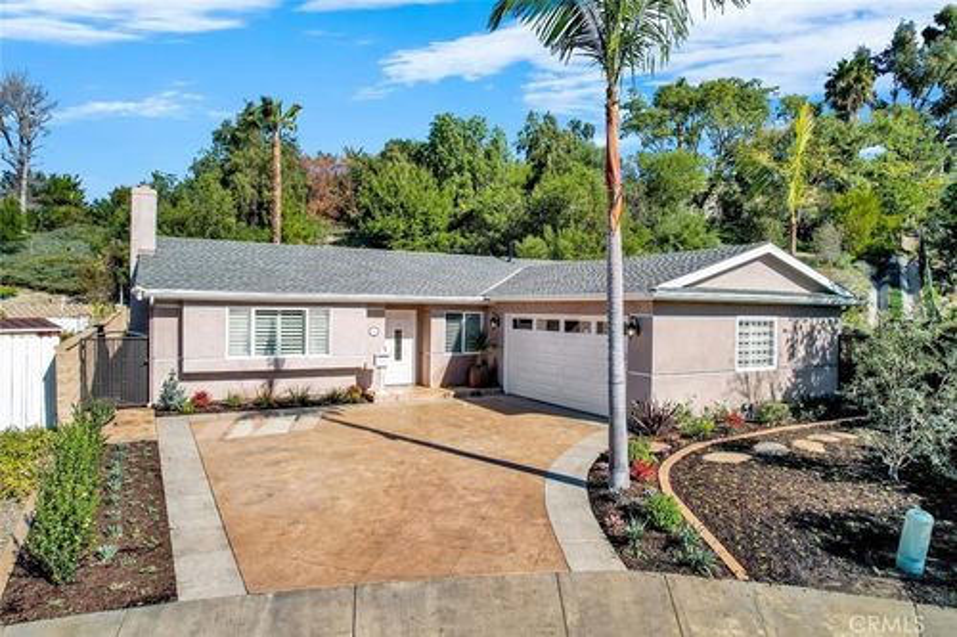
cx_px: 478
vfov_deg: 57.2
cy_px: 318
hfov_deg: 78.6
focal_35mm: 22
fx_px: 585
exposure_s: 1/250
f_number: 2.8
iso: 100
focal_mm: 8.38
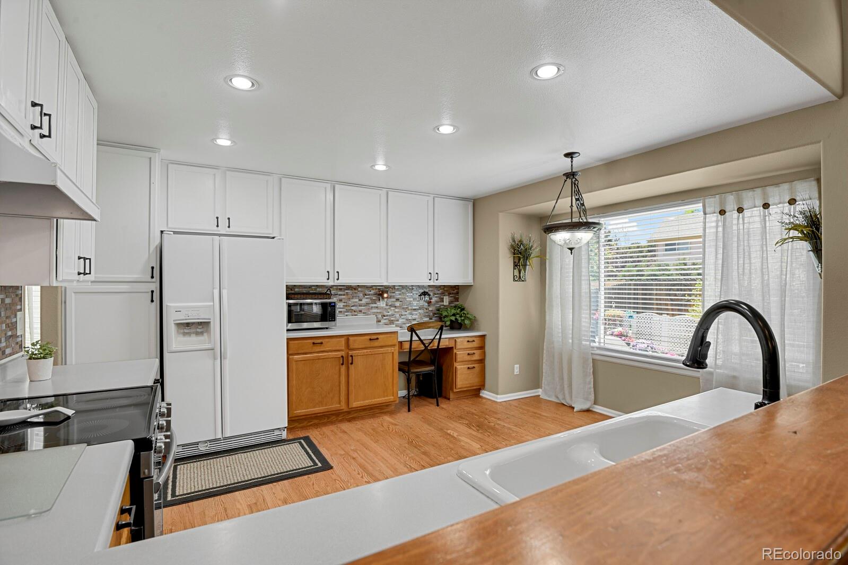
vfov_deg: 70.4
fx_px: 400
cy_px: 282
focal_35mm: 17
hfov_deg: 93.3
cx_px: 424
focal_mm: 17
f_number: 8
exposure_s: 1
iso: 250
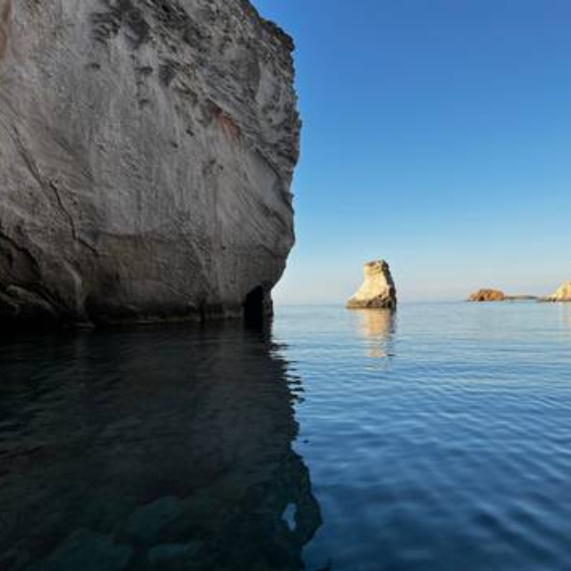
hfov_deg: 52.5
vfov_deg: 52.5
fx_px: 579
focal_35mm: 31
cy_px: 287
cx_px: 313
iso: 50
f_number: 1.5
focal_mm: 5.7
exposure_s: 1/2571
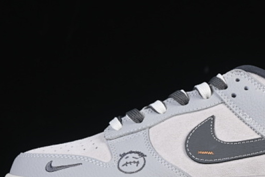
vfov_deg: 8.6
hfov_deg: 12.9
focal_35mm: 159
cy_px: 103
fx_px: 1171
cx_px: 205
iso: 160
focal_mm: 50
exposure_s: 1/80
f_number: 8
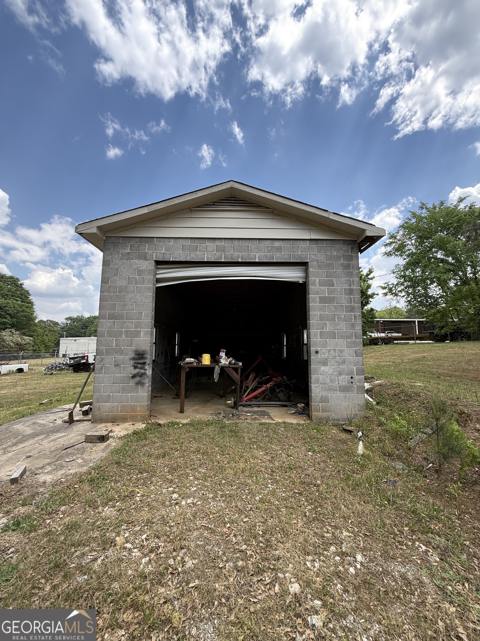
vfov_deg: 102.1
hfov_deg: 85.7
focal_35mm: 14
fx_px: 259
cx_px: 240
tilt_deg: +6.3
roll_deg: -1.5
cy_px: 320
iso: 50
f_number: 2.2
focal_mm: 2.22
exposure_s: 1/306
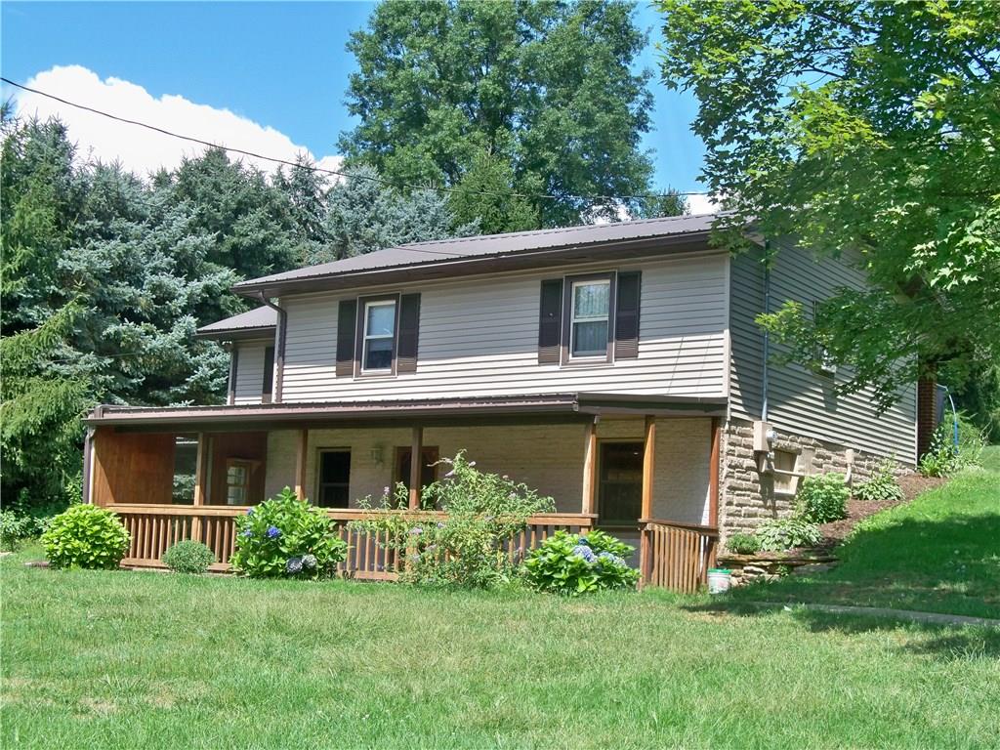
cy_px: 375
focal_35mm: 50
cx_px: 500
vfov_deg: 29.1
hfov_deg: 38.2
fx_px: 1444
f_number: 3.8
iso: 64
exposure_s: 1/320
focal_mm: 8.8
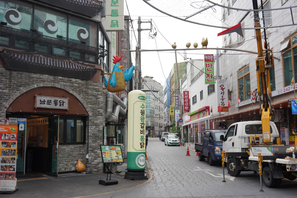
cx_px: 148
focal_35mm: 35
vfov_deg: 37.9
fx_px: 289
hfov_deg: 54.4
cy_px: 99
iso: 800
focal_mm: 35
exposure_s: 1/100
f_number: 14
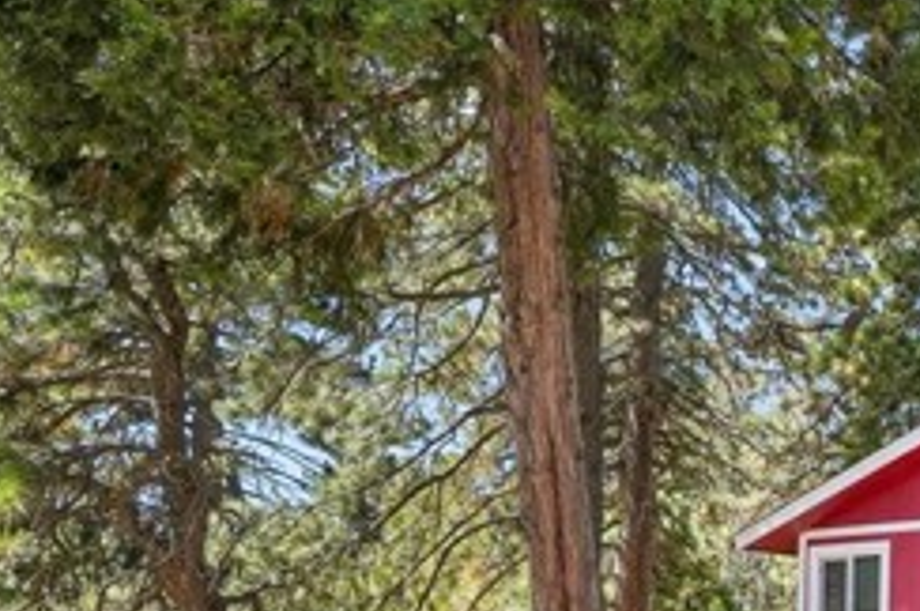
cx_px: 1060
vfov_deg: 28.9
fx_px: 1072
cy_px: 664
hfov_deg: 37.3
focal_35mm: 42
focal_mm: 16
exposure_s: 1/250
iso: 320
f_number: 8
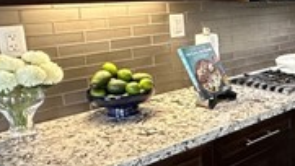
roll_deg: -1.6
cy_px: 62
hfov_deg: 30.0
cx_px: 391
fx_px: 423
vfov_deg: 22.2
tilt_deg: -11.7
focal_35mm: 54
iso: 1250
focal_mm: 2.22
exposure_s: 1/60
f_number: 2.2
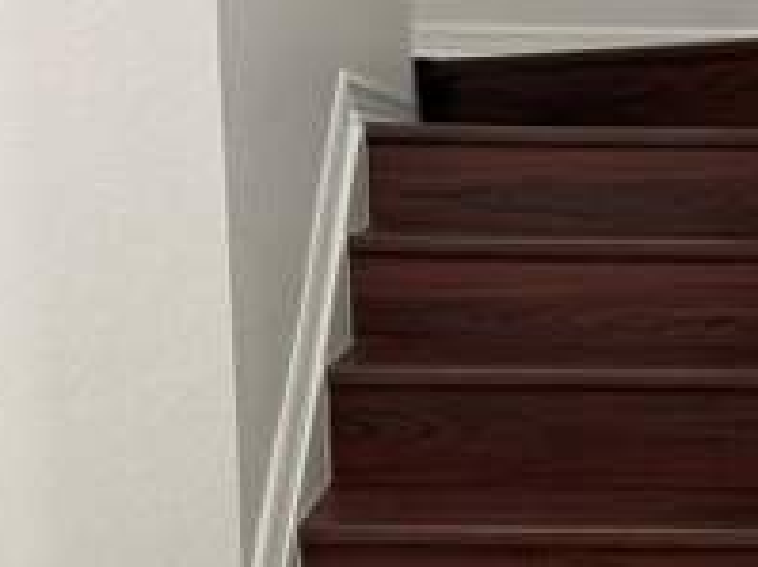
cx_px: 583
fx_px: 1269
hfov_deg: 32.5
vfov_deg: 25.0
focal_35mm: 58
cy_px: 411
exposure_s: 1/60
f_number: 1.78
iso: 320
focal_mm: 6.76
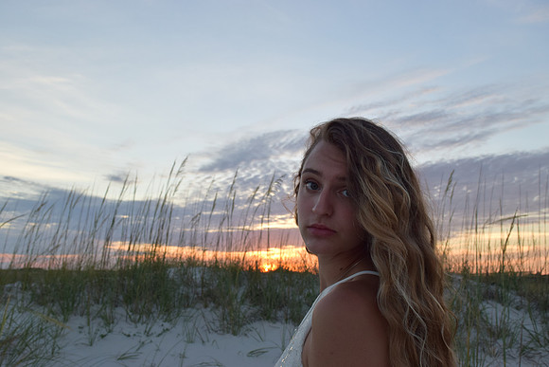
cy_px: 184
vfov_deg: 40.0
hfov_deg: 57.2
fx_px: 503
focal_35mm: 33
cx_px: 274
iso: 400
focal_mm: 22
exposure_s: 1/200
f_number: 7.1
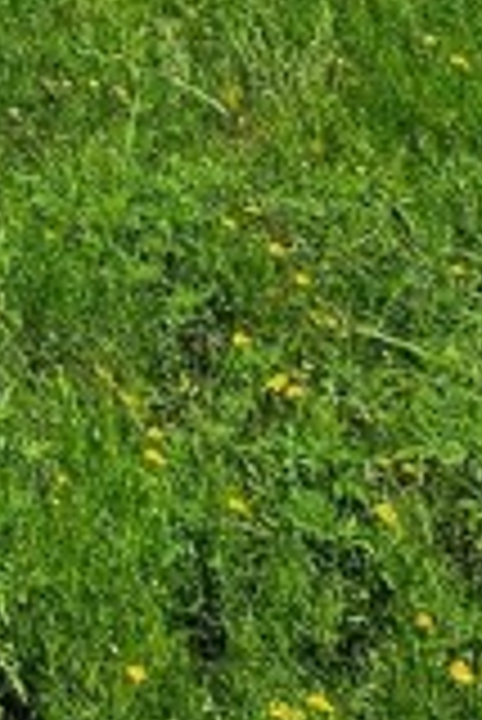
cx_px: -685
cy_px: -540
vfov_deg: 21.5
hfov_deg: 14.1
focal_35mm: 65
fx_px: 1303
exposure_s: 1/3333
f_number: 2.2
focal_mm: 2.2
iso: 50
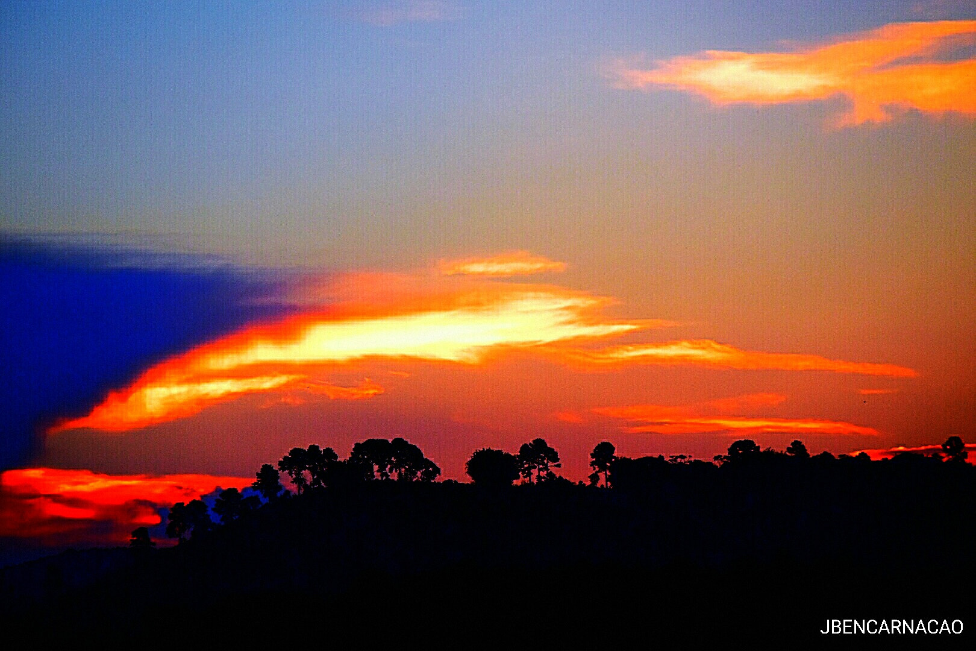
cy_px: 326
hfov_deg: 7.6
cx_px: 488
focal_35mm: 270
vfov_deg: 5.1
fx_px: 7319
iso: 720
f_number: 5
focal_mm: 180
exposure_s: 1/1000
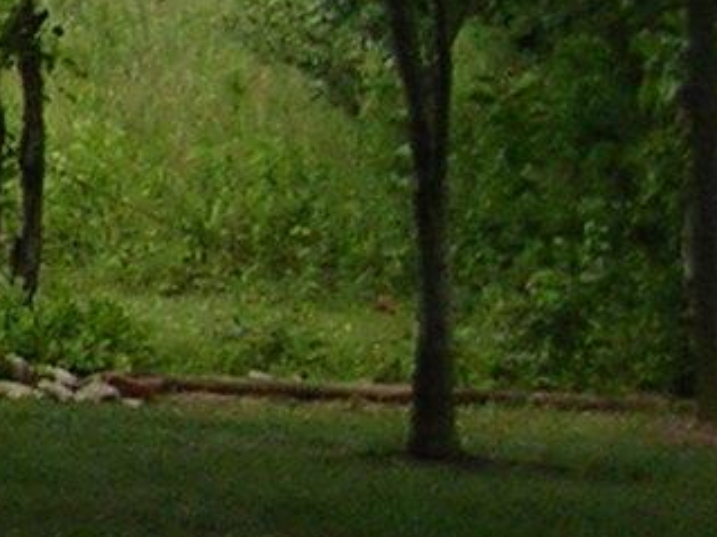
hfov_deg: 7.2
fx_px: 5052
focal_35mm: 244
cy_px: -22
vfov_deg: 6.1
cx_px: -1504
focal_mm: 5.8
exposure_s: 1/285
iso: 50
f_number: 2.8
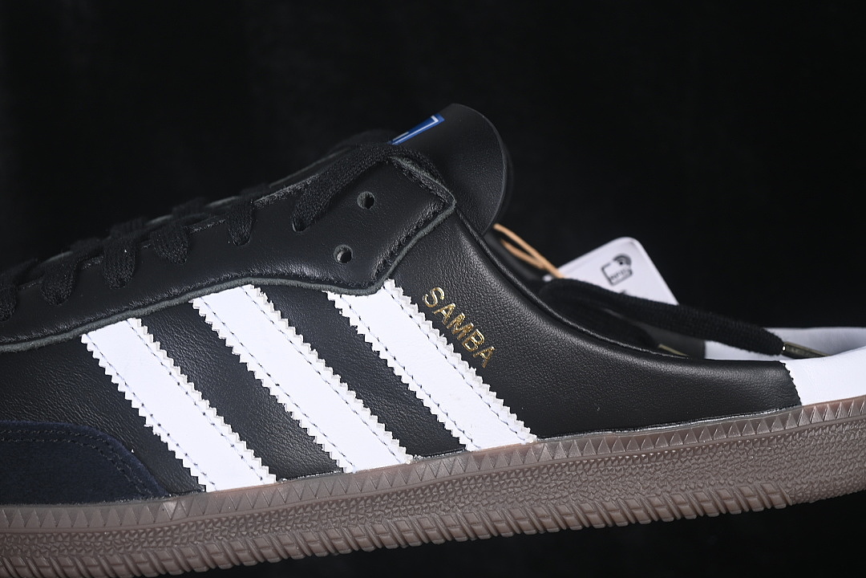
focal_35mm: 75
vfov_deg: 18.2
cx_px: 433
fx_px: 1804
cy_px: 289
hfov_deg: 27.0
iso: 160
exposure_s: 1/60
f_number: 6.3
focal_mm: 50
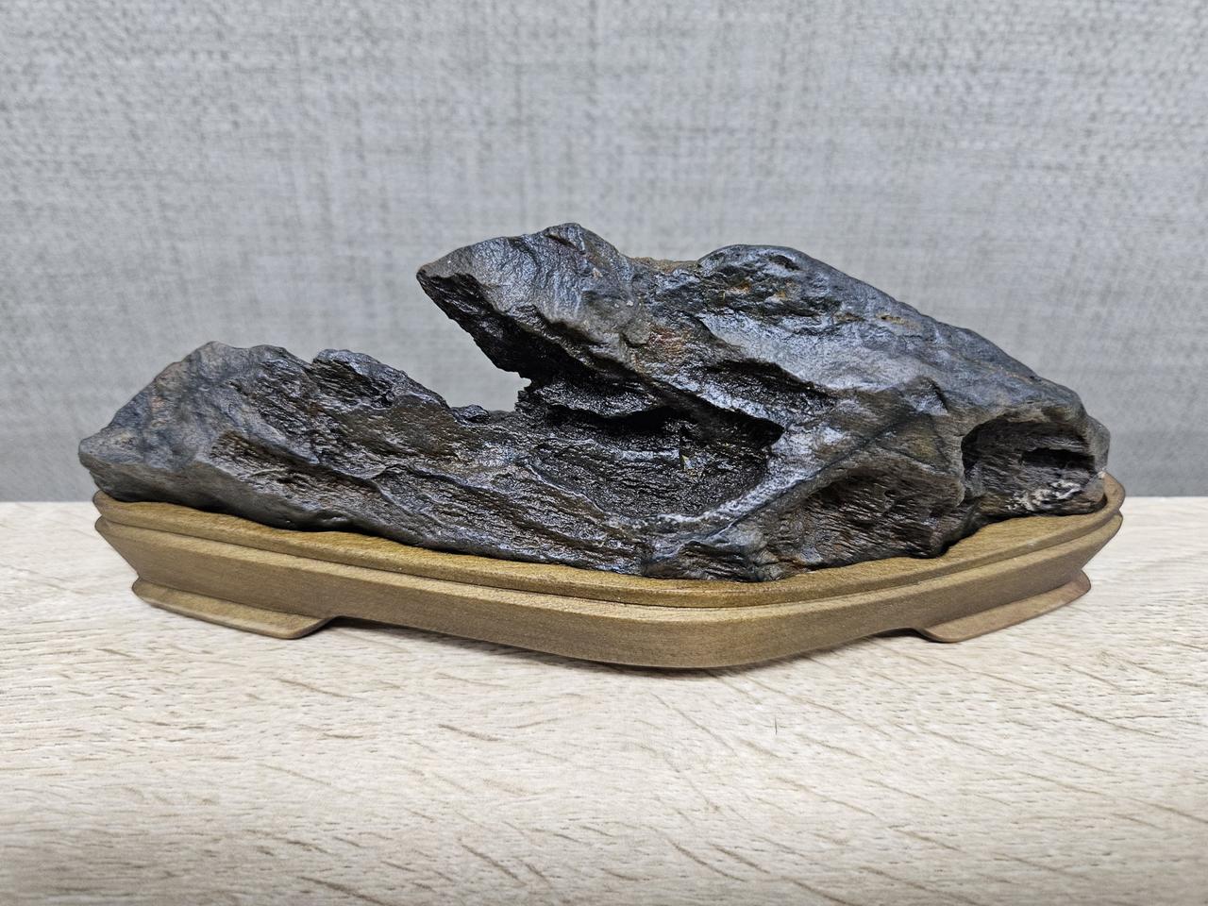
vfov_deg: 58.9
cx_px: 604
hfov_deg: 73.9
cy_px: 453
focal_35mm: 23
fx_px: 803
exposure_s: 1/120
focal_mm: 5.4
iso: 500
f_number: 1.8
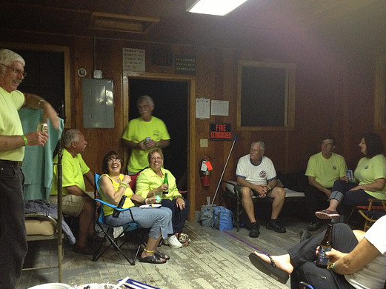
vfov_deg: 36.7
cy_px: 160
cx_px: 195
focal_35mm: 39
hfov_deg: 47.9
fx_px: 435
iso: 320
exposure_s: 1/20
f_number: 2.4
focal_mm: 4.28
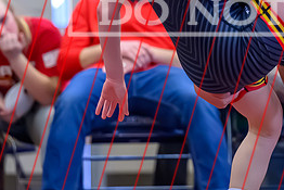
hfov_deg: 4.8
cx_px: 271
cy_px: -61
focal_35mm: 433
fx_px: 3418
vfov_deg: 3.2
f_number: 2.8
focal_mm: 135
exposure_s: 1/640
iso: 8000
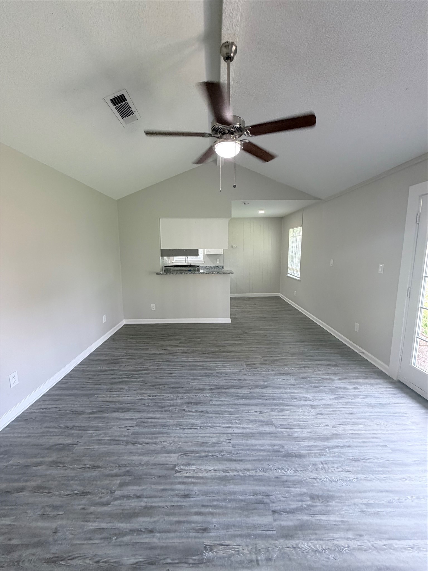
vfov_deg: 102.1
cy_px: 286
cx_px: 214
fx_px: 231
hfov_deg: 85.7
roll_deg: +0.4
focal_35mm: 14
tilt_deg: -7.2
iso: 250
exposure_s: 1/120
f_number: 2.2
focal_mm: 2.22
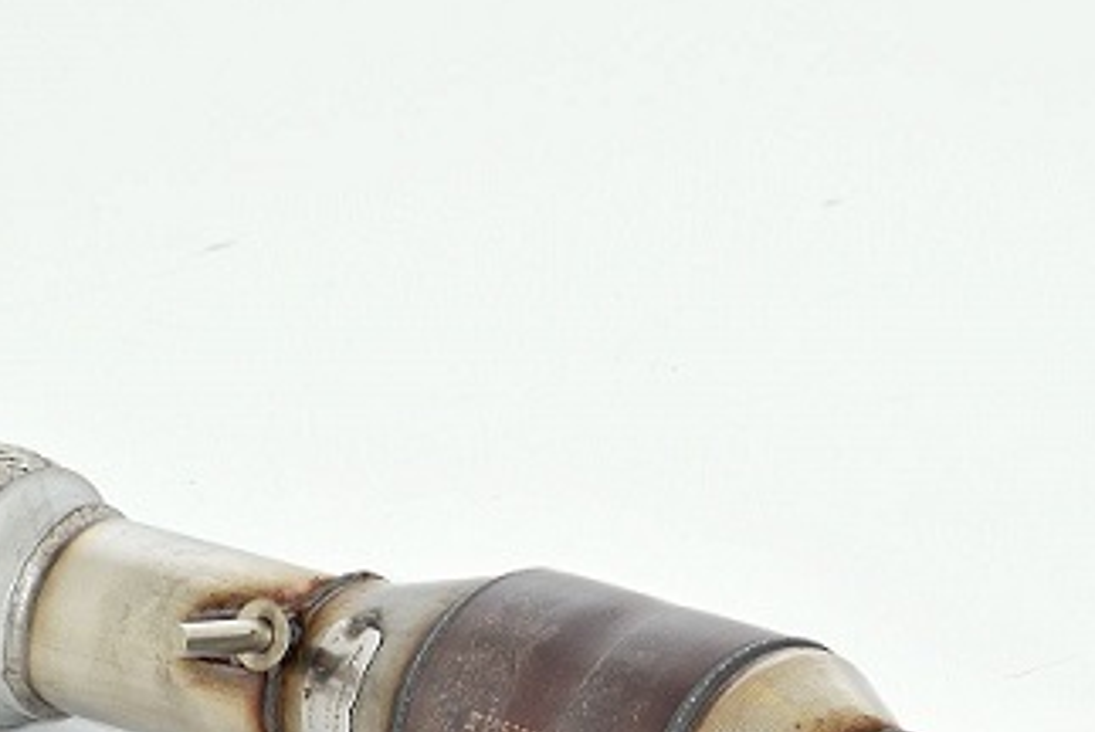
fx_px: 5206
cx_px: 68
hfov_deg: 11.9
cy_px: 681
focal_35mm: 171
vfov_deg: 8.0
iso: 200
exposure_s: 1/200
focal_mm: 48
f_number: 10
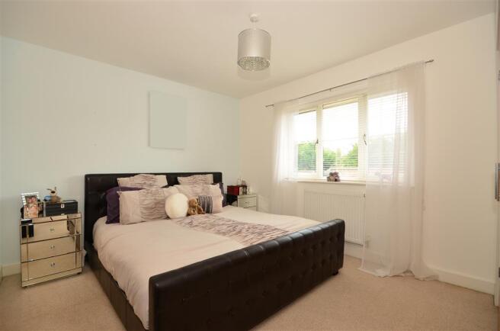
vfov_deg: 71.8
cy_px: 166
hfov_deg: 95.1
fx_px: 229
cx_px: 250
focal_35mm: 16
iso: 320
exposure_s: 1/40
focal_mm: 11
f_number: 10
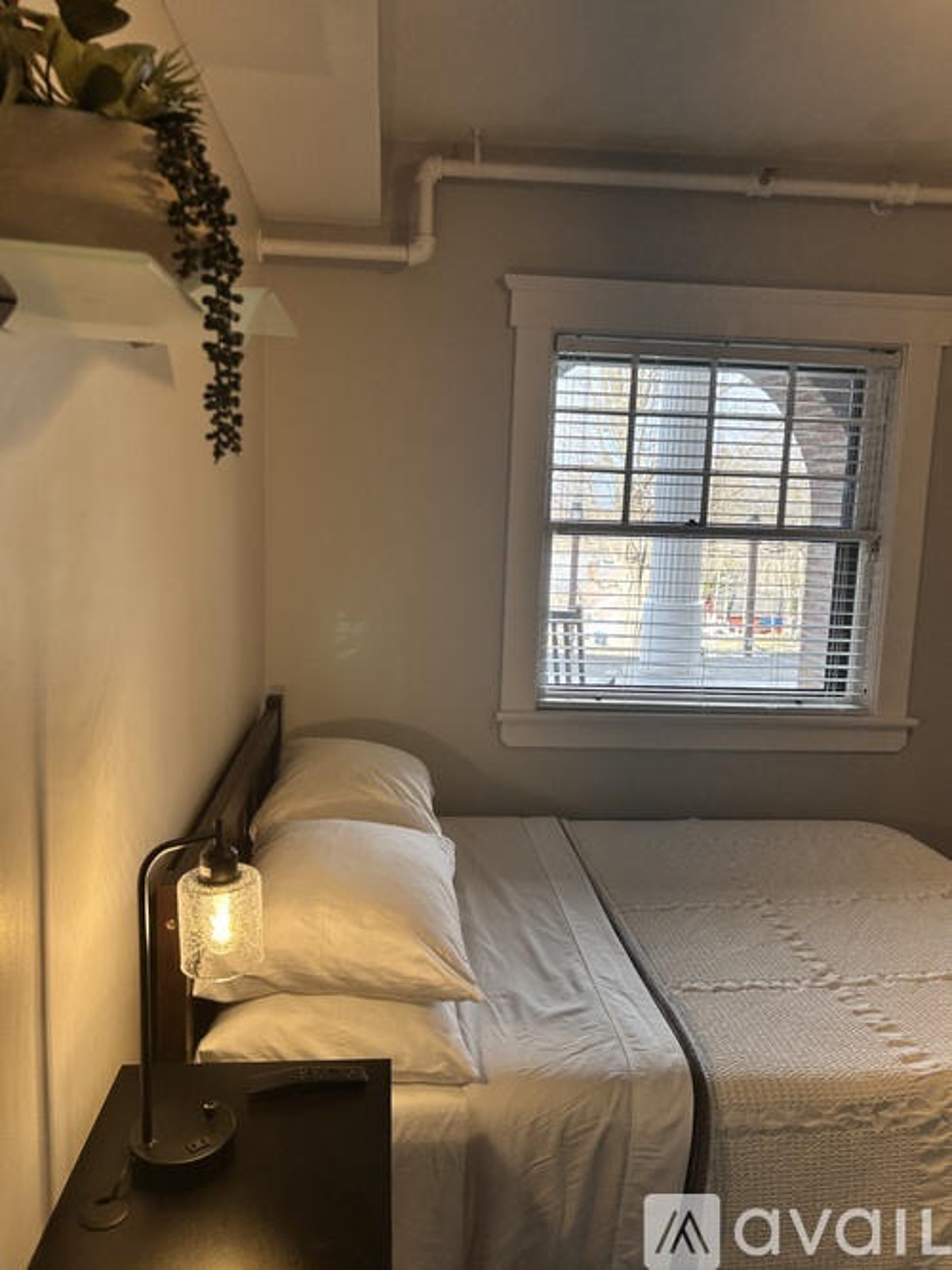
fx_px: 954
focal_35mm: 26
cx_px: 476
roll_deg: -2.1
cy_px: 635
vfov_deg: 67.3
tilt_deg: -6.8
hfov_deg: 53.0
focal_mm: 5.7
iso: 40
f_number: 1.5
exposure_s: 1/199
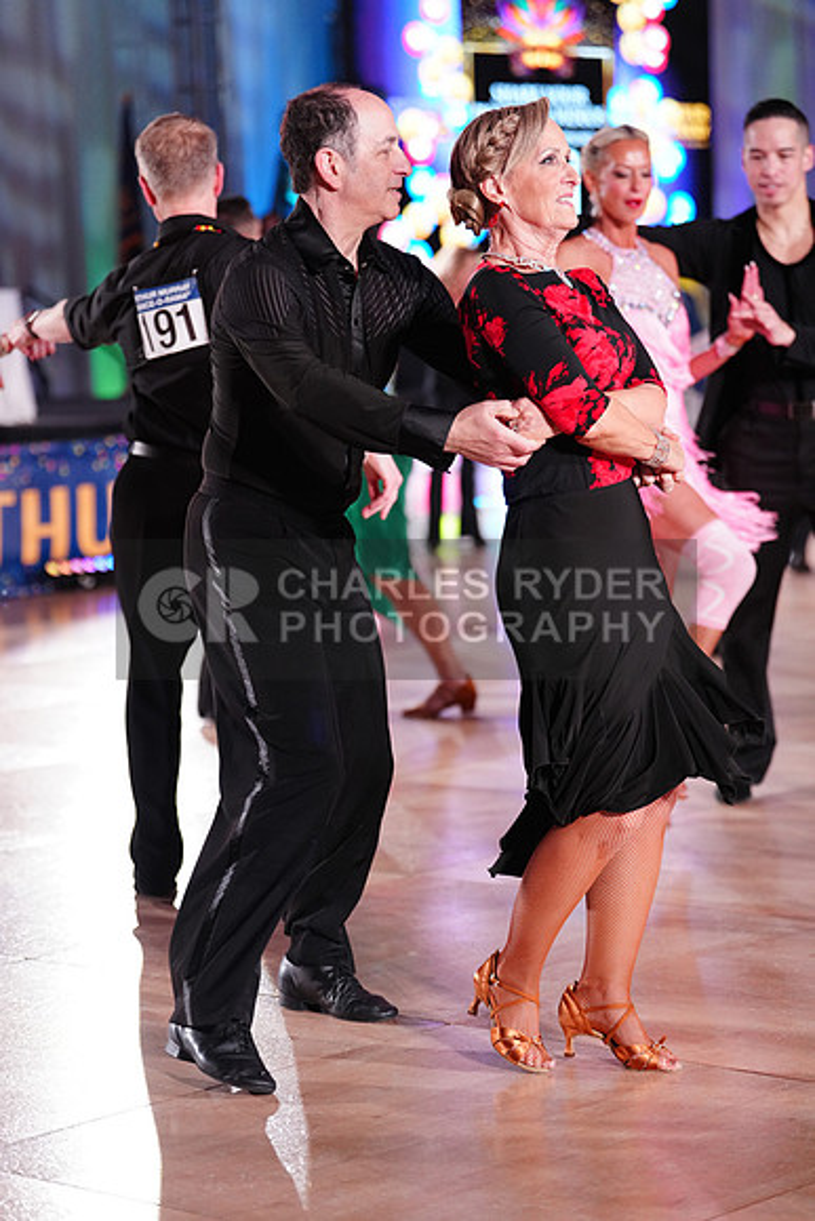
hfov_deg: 14.4
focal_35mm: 95
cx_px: 408
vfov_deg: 21.5
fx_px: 3224
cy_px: 610
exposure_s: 1/640
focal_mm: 95
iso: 2500
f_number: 2.8
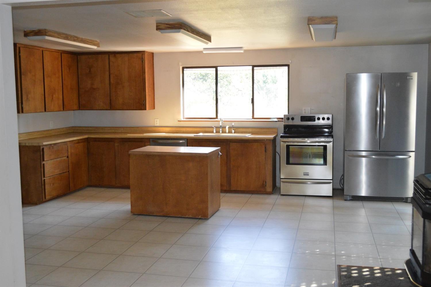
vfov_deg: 34.1
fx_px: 466
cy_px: 144
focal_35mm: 39
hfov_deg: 49.6
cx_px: 216
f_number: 5.6
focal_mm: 26
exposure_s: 1/200
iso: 2200
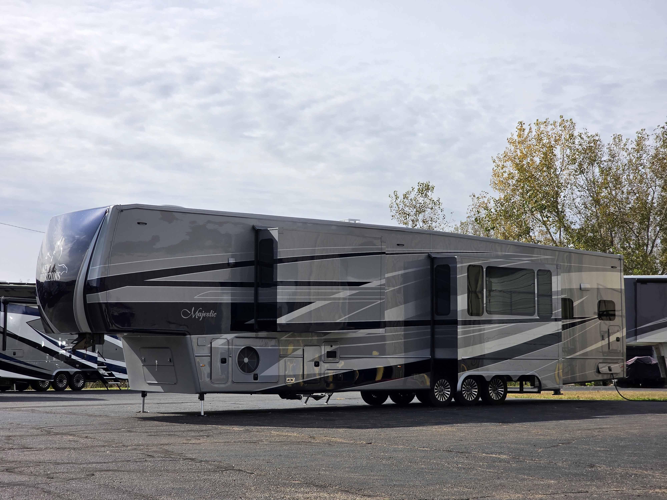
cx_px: 334
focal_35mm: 69
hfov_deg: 28.2
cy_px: 250
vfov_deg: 21.3
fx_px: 1330
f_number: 2.4
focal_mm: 7.9
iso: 50
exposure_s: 1/2463
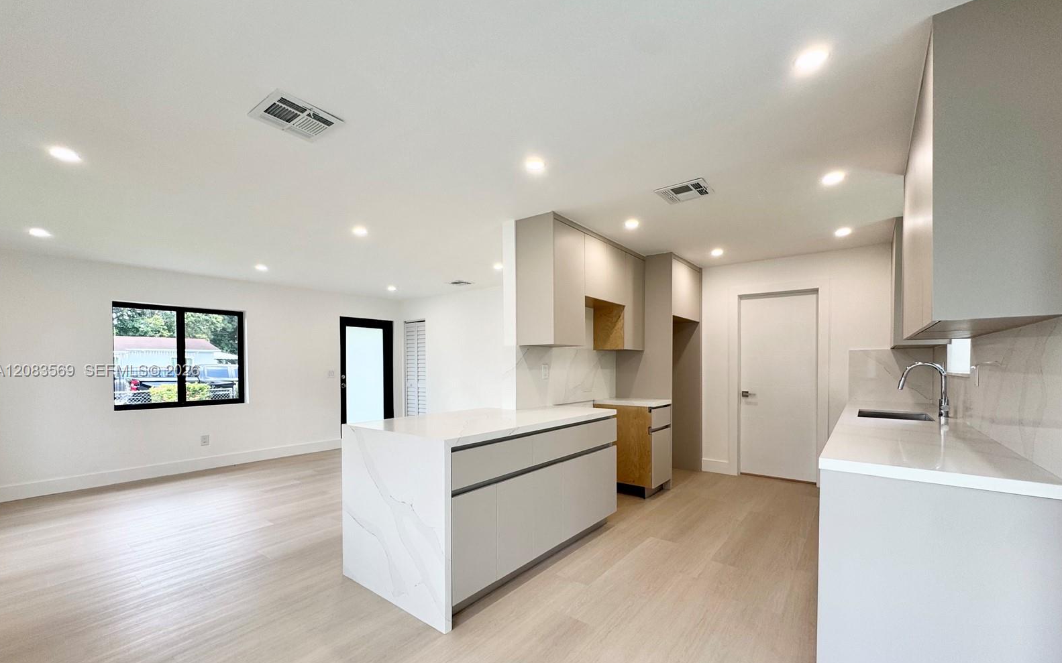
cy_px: 371
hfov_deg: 101.5
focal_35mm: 15
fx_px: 434
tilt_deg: -1.4
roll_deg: +0.7
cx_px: 527
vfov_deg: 74.5
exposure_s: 1/99
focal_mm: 2.22
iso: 64
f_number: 2.2
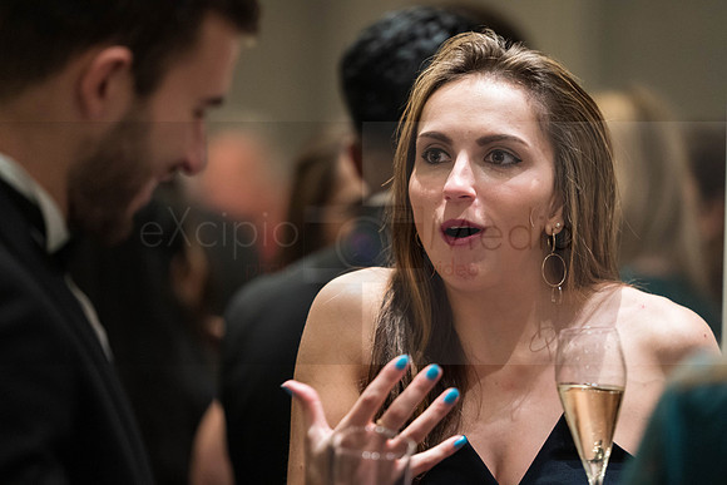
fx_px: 4040
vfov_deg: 6.9
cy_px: 242
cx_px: 364
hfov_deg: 10.3
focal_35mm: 200
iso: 6400
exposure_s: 1/100
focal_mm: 200
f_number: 2.8
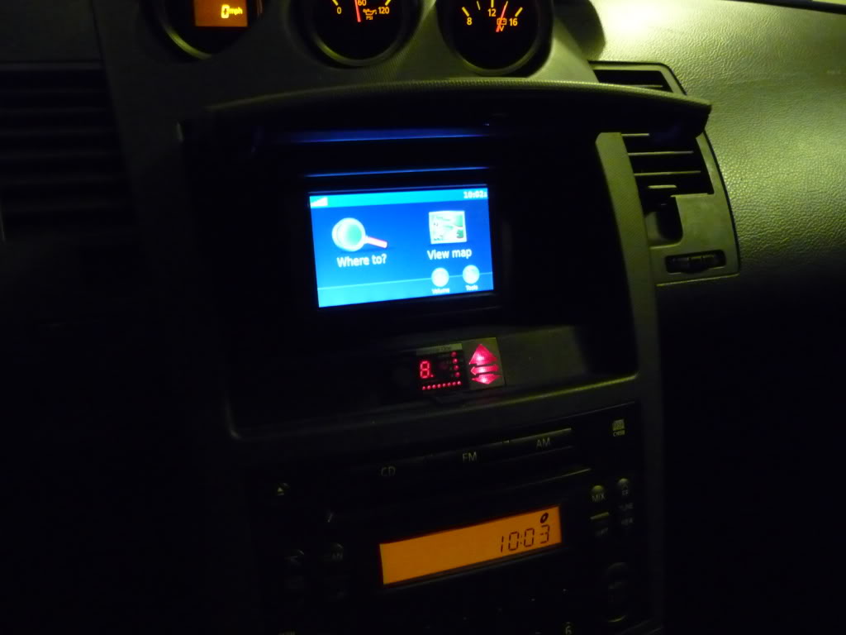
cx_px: 423
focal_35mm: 28
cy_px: 318
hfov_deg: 63.4
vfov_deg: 49.7
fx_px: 684
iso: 800
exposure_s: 1/13
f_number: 3.3
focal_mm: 4.7
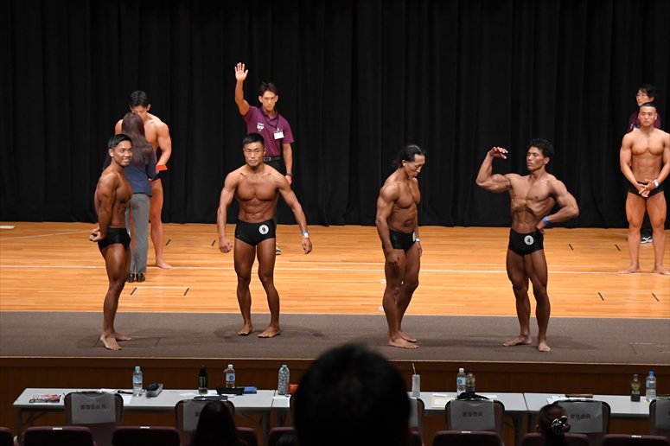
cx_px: 335
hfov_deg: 16.7
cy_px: 223
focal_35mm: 123
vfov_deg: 11.1
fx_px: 2288
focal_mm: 82
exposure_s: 1/400
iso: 4000
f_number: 5.6
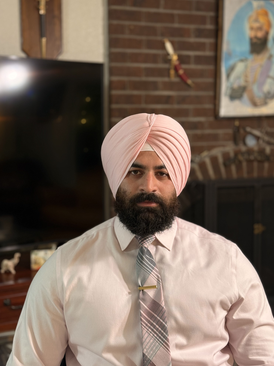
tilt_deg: -7.6
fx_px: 517
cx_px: 140
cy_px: 183
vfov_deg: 38.9
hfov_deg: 29.7
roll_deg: -0.4
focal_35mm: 49
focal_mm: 6.76
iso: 200
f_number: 1.78
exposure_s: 1/60
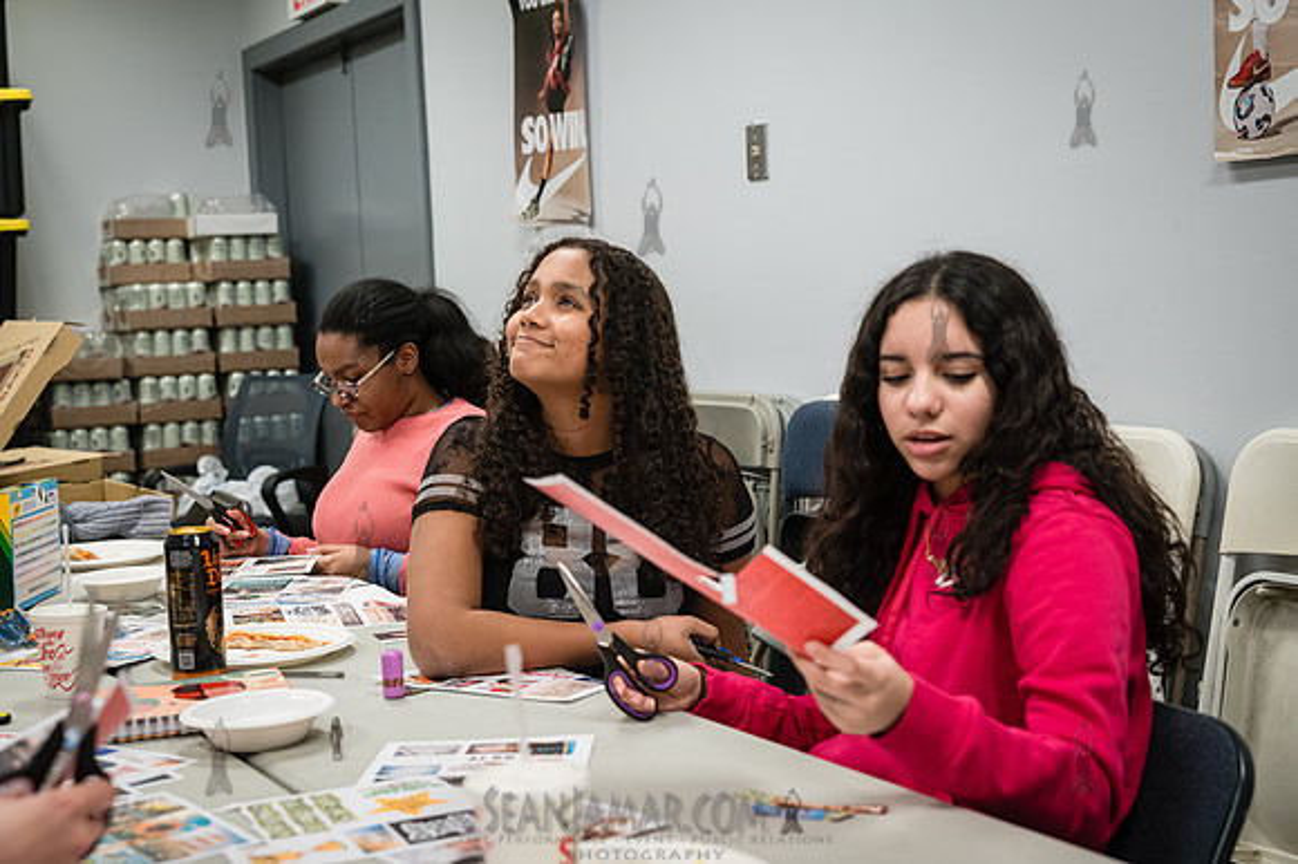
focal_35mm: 47
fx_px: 1694
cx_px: 649
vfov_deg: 28.6
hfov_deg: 41.9
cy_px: 432
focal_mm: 47
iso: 4000
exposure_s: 1/400
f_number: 4
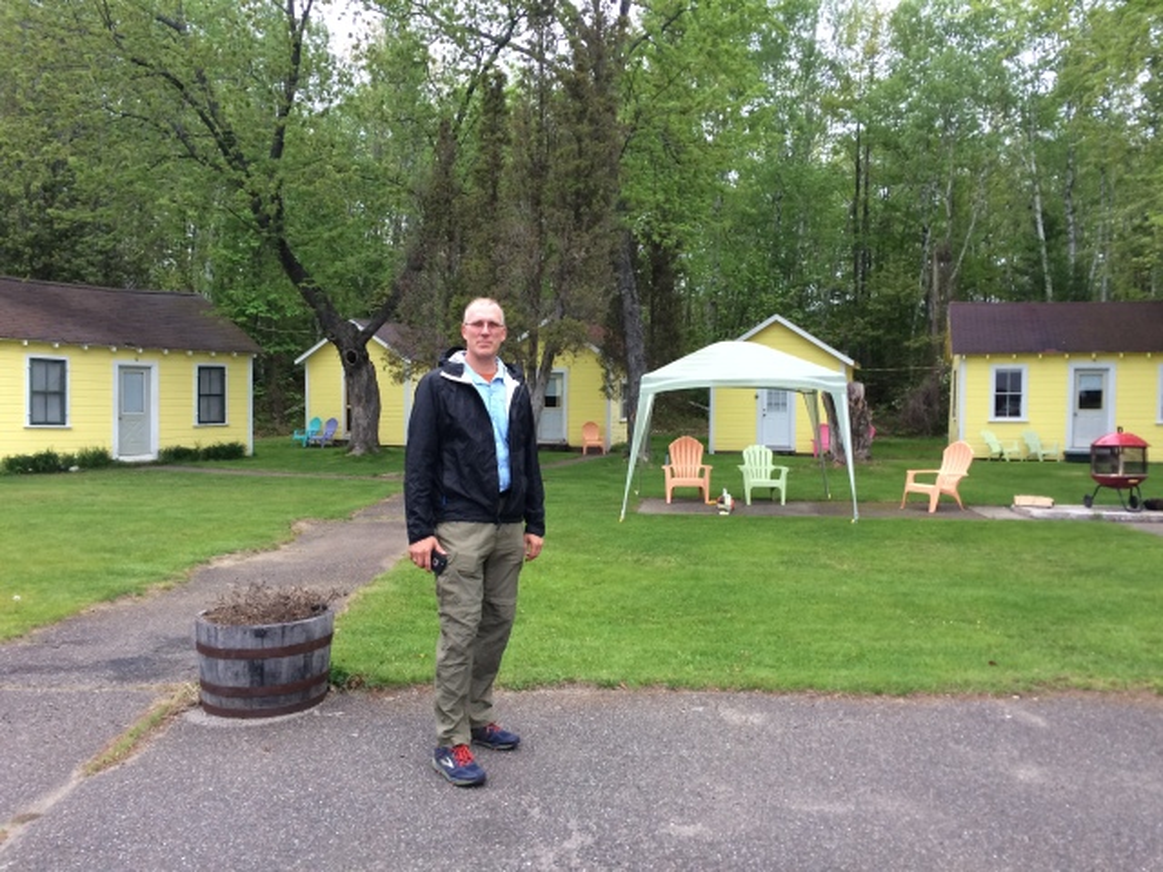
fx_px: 974
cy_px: 436
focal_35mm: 29
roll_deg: +0.0
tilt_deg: -2.0
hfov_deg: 61.7
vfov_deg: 48.2
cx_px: 582
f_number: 2.2
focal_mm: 4.15
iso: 32
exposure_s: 1/30
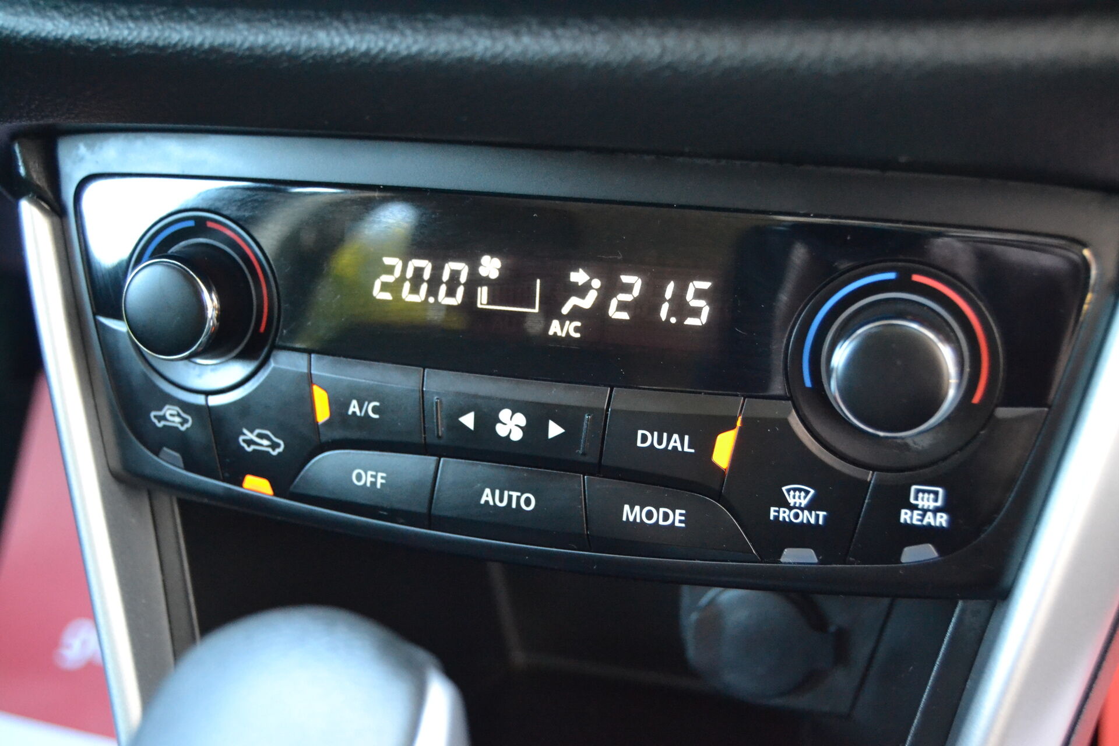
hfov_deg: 43.6
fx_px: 1399
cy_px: 373
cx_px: 560
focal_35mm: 45
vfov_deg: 29.9
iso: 3200
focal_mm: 30
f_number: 4.2
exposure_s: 1/50
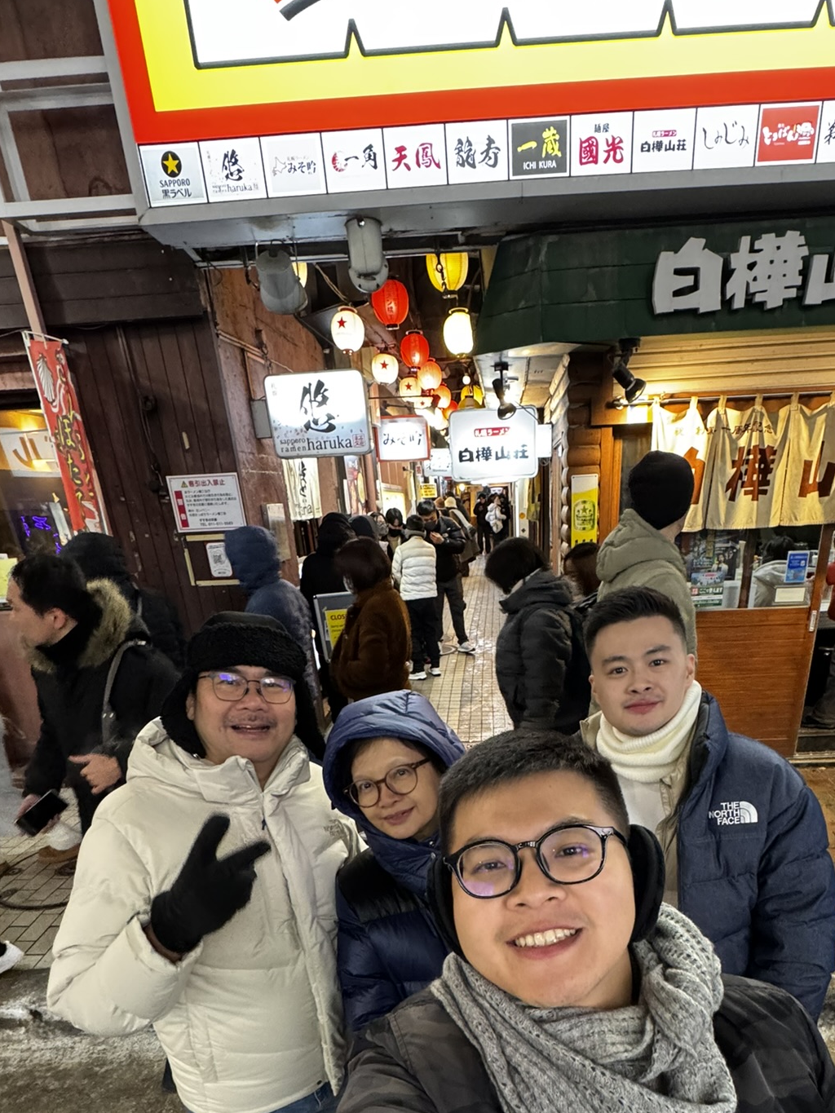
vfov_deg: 73.9
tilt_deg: -24.0
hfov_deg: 63.2
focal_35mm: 21
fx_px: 675
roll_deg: +4.7
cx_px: 478
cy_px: 824
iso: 640
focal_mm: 2.22
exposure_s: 1/50
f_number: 2.2
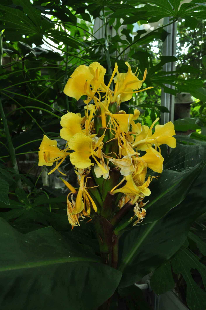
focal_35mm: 33
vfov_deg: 57.3
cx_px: 103
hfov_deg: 39.9
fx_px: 284
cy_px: 155
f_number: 14
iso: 1000
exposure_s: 1/60
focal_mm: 22
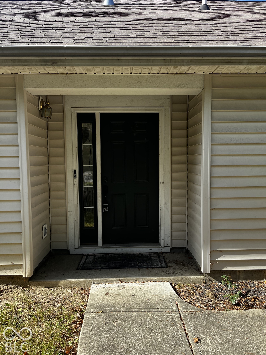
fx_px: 266
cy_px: 178
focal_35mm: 26
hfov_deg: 53.1
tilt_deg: -3.2
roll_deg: +1.9
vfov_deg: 67.3
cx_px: 133
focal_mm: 5.1
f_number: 1.6
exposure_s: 1/714
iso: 50
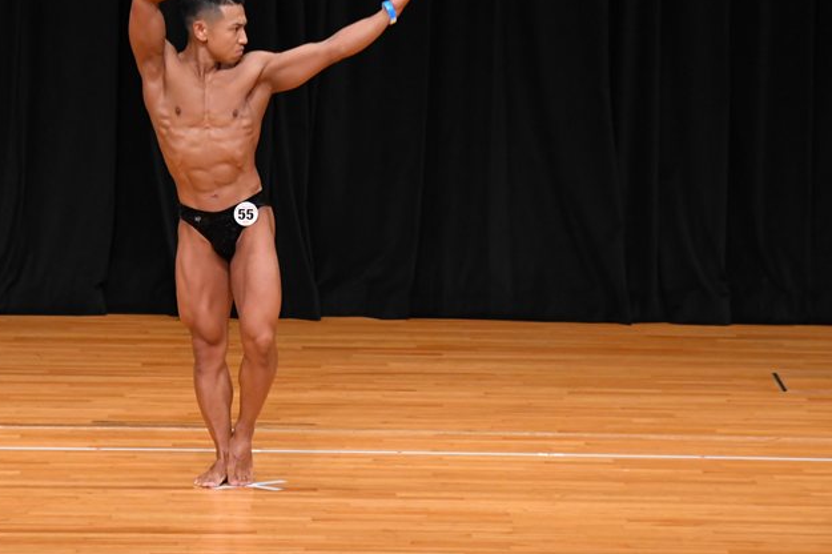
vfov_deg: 4.1
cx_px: 325
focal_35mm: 335
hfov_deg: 6.2
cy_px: 240
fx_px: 7738
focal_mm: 180
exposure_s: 1/400
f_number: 5.6
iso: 3200
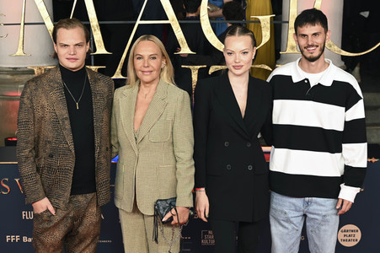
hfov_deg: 43.6
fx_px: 475
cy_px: 126
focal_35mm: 45
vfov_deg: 29.8
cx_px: 190
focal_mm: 45
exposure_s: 1/125
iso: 640
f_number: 5.6
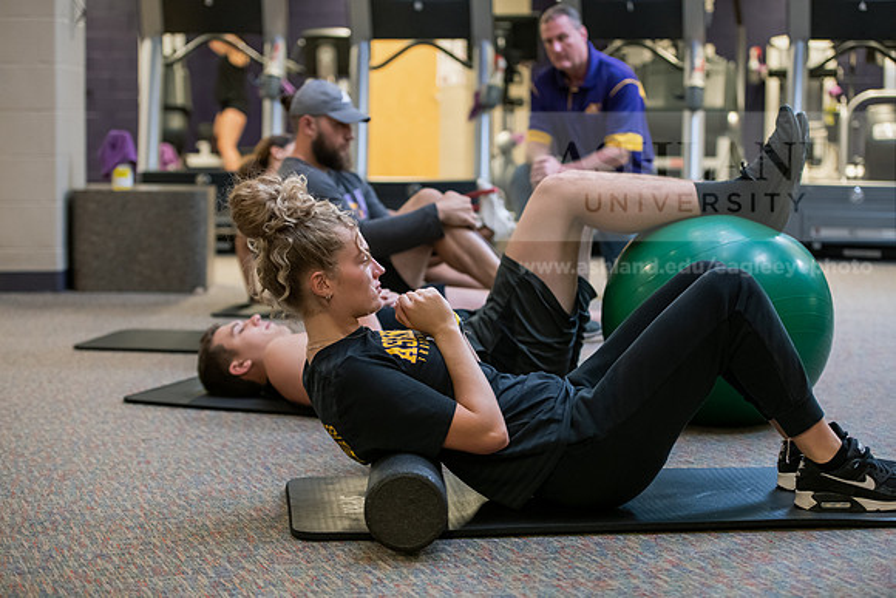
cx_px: 448
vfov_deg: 19.5
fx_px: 1743
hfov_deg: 28.8
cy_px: 299
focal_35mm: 70
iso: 1600
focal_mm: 70
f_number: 3.2
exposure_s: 1/200
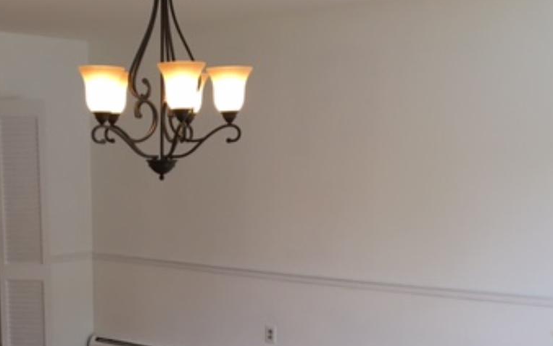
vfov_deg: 21.6
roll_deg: +0.0
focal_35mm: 58
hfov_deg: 34.4
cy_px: 342
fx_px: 874
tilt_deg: -11.9
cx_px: 144
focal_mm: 4.15
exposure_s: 1/30
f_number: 2.2
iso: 50
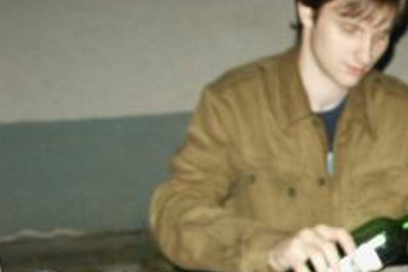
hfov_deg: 20.5
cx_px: 508
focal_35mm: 92
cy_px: 229
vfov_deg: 14.7
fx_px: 1043
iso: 200
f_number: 3
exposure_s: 1/45
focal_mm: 7.18
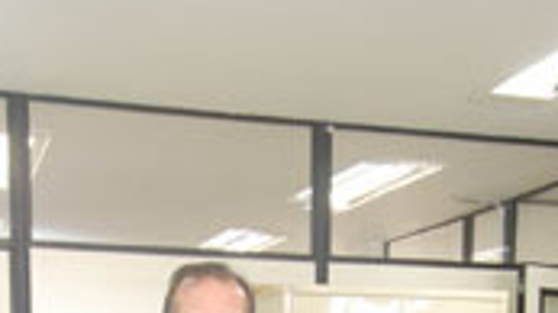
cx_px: 271
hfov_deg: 30.2
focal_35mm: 70
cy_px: 526
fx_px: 1035
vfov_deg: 15.3
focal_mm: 14
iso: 1600
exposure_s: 1/25
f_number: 11
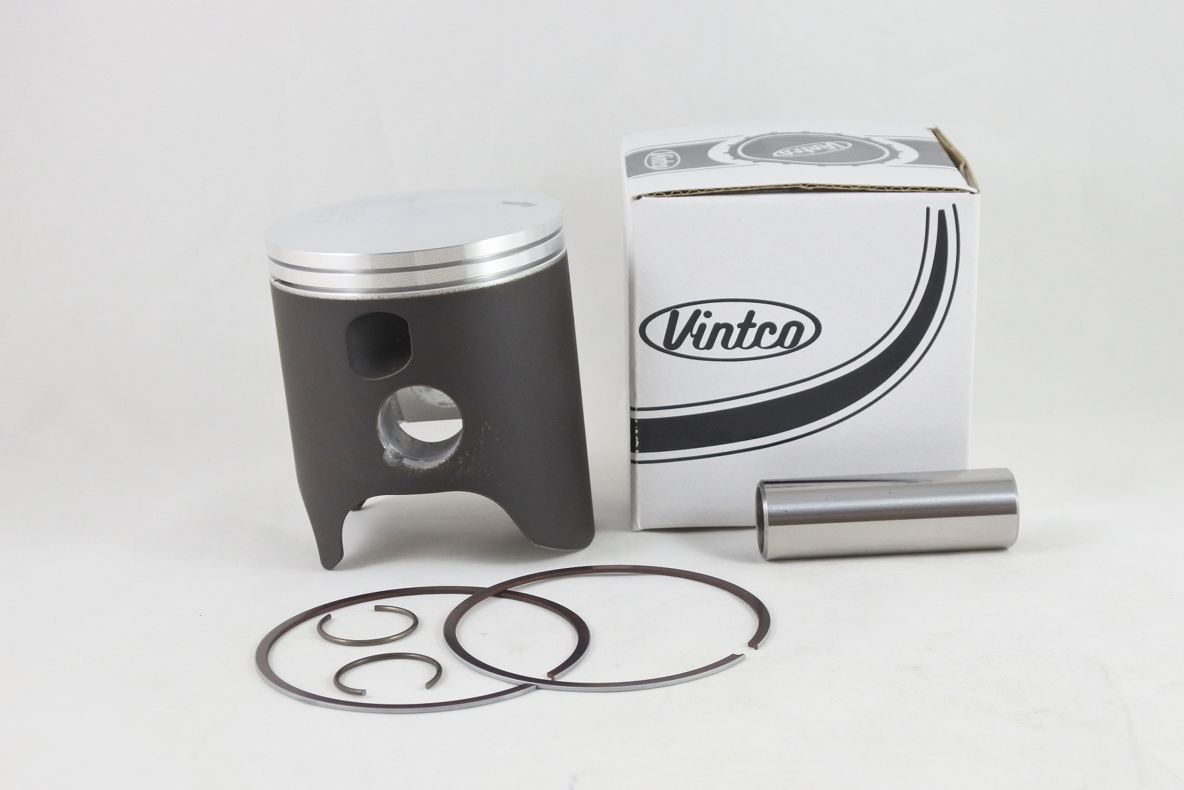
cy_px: 395
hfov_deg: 36.9
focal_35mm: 54
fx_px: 1776
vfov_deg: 25.1
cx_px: 592
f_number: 4.8
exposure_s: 1/125
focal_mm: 20.1
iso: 640
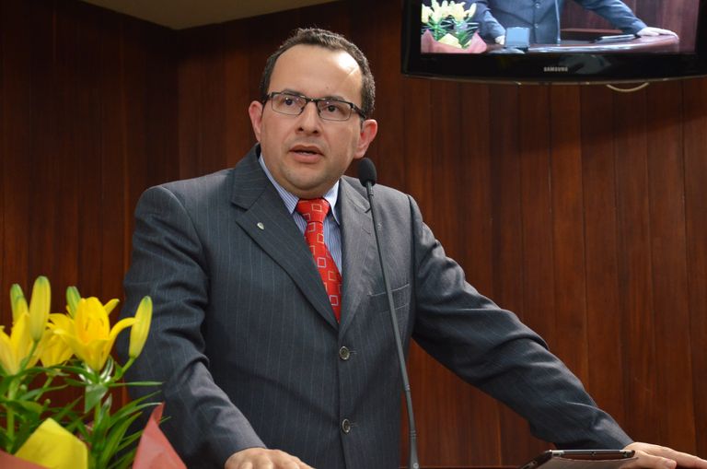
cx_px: 354
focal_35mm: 87
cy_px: 234
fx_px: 1705
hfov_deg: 23.4
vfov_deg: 15.6
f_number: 5.6
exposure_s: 1/80
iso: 2000
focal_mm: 58
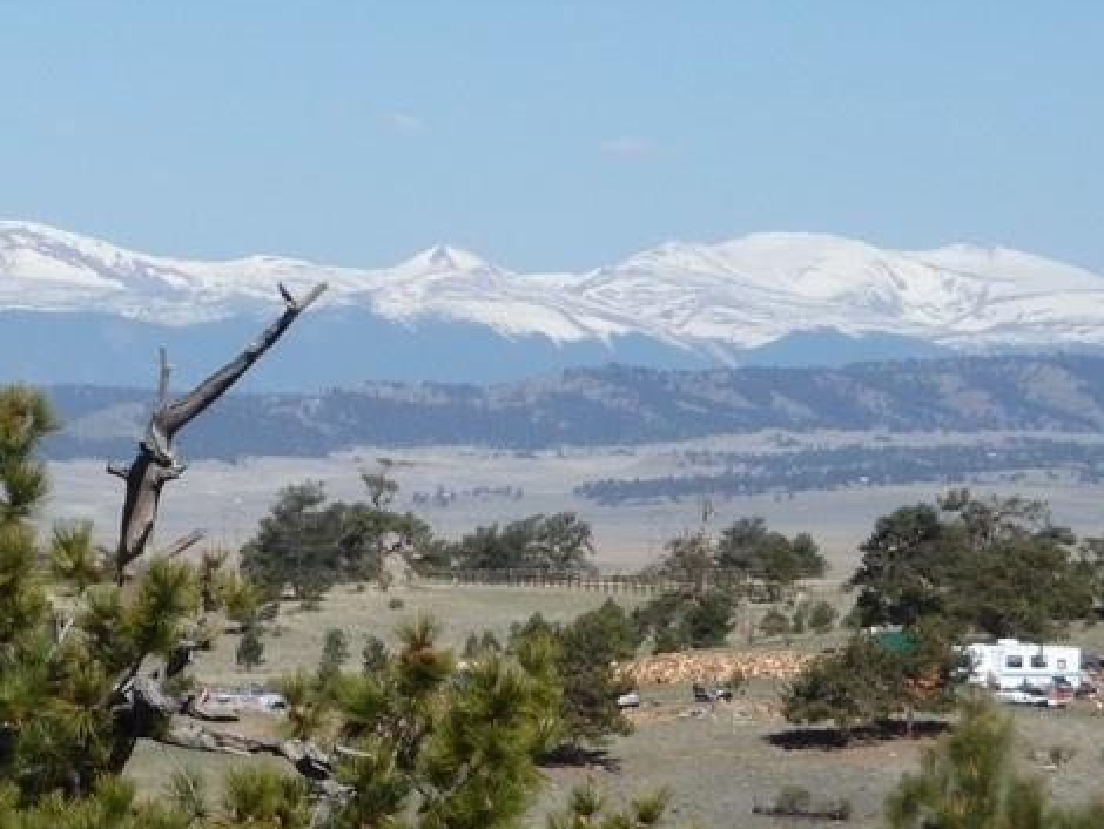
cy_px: 512
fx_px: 9732
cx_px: 150
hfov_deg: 6.5
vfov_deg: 4.9
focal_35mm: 305
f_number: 5.9
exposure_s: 1/500
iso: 125
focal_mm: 25
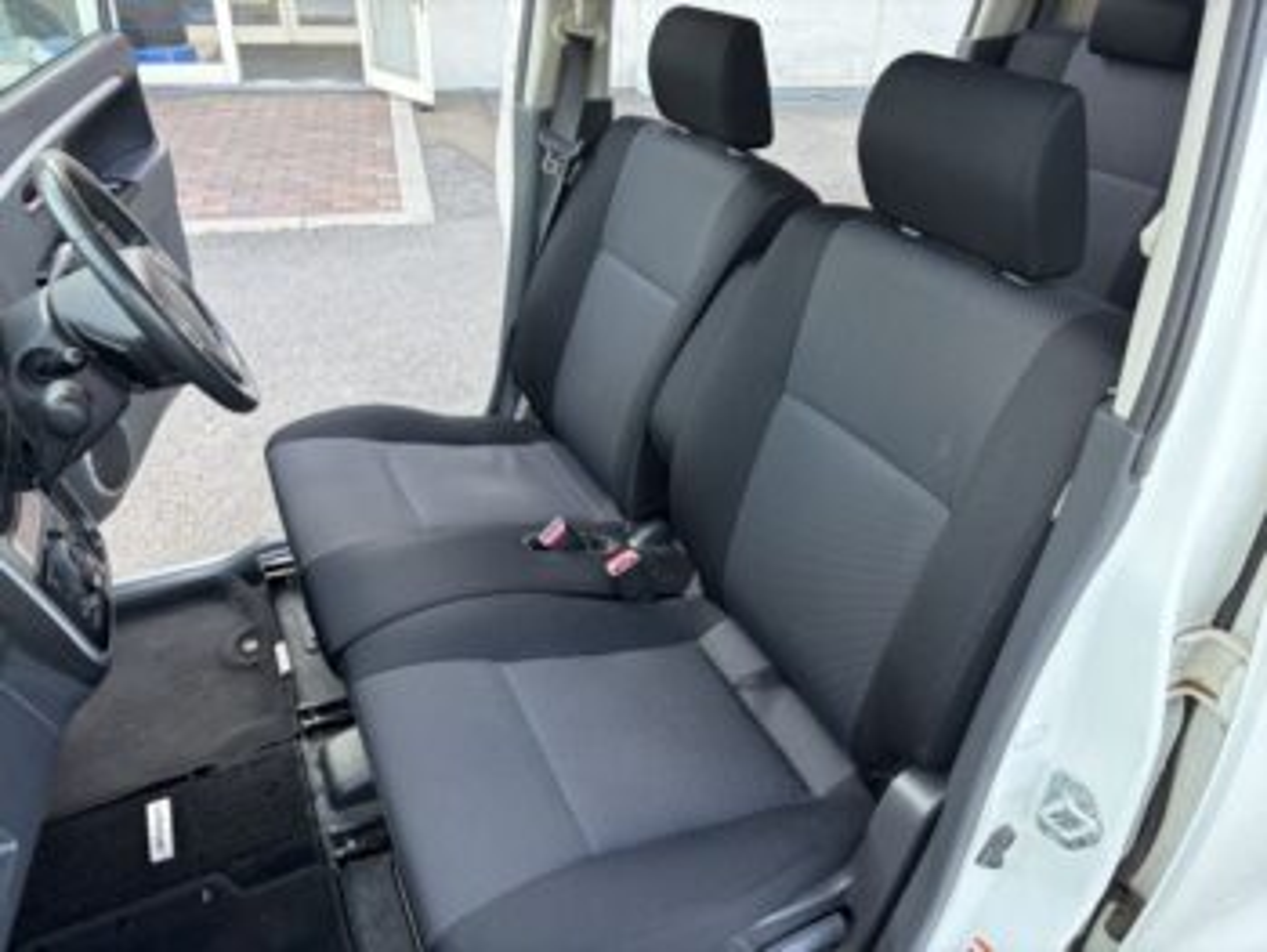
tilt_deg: -30.3
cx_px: 634
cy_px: 476
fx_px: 952
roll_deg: -1.8
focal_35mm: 26
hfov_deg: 67.3
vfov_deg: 53.1
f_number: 1.6
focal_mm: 5.96
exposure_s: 1/121
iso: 80
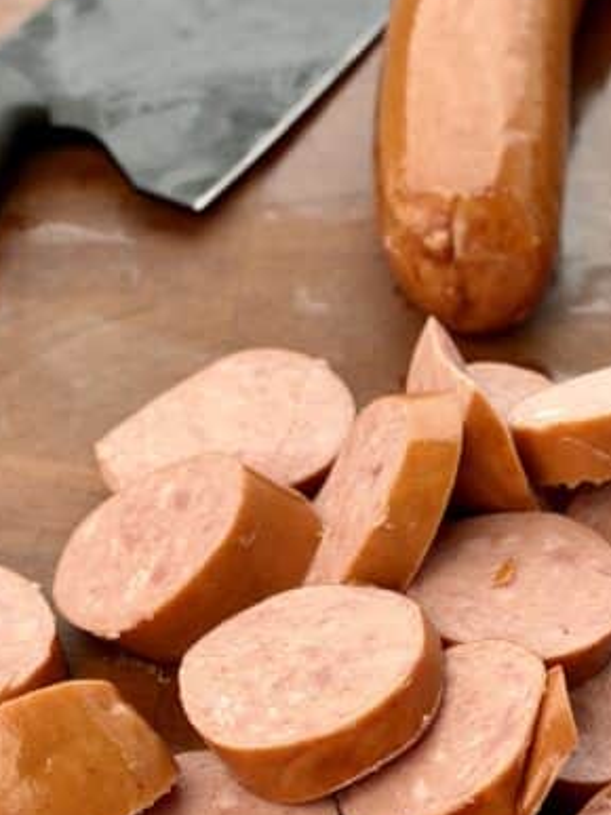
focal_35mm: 127
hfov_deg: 11.6
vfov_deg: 15.4
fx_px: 2991
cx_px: 423
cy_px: 708
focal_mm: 6.76
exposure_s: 1/425
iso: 64
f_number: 1.78
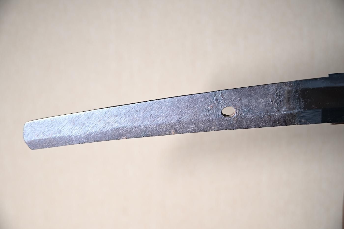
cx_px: 172
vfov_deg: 25.7
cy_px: 114
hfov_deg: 37.9
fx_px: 502
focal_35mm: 52
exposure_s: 1
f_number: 4.2
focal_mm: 35
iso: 100
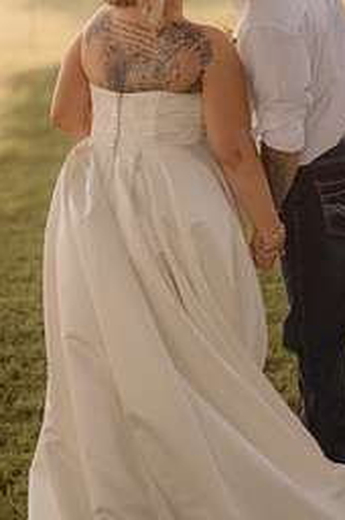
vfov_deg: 22.7
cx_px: 170
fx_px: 1268
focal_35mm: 88
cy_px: 67
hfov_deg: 15.5
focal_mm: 50
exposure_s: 1/640
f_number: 2.8
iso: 200
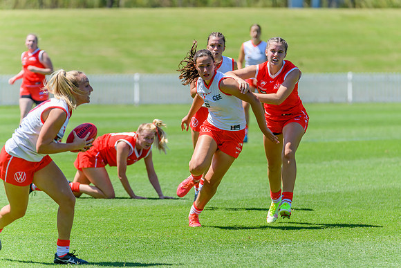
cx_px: 216
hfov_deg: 5.4
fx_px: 4262
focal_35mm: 383
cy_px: 126
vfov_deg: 3.6
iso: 800
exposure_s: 1/2000
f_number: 6.3
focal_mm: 350
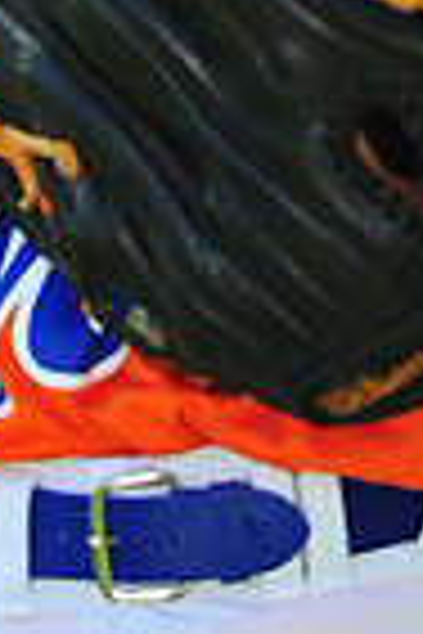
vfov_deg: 2.5
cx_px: 225
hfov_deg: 1.7
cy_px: -436
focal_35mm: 822
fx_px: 14487
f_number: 4.5
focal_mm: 200
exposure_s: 1/640
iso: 200
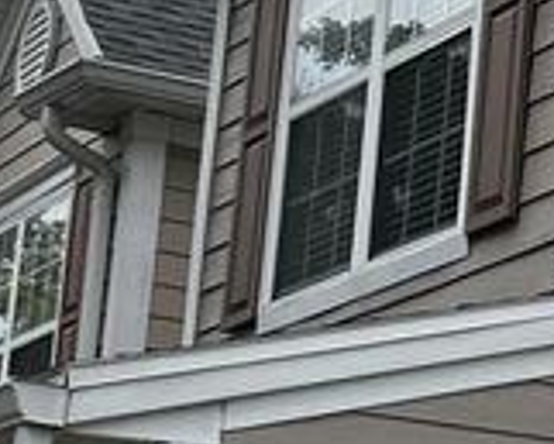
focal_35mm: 161
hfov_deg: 10.2
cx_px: 1404
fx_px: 2641
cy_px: 427
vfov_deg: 9.5
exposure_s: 1/2825
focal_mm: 5.1
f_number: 1.6
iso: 50
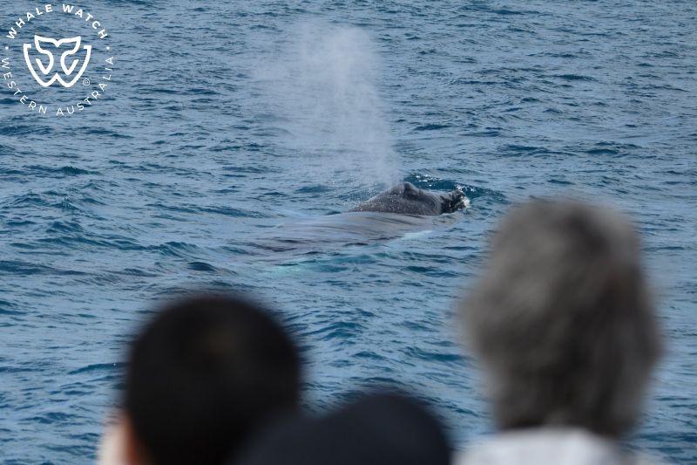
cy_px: 232
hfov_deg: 14.2
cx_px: 348
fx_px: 2807
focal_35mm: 145
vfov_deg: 9.5
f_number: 5
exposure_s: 1/8000
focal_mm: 145
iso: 800
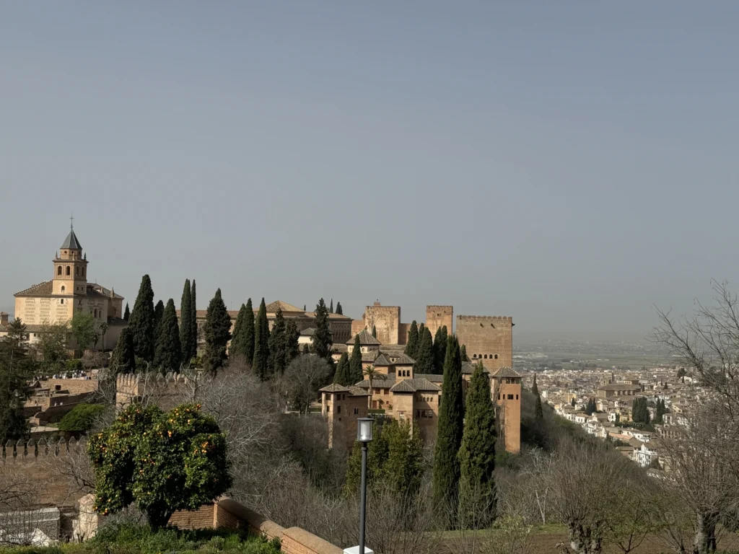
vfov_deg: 30.3
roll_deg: -0.8
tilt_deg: +1.8
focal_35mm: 48
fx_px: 1025
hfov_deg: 39.7
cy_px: 277
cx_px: 370
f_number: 1.78
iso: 64
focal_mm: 6.86
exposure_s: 1/6410
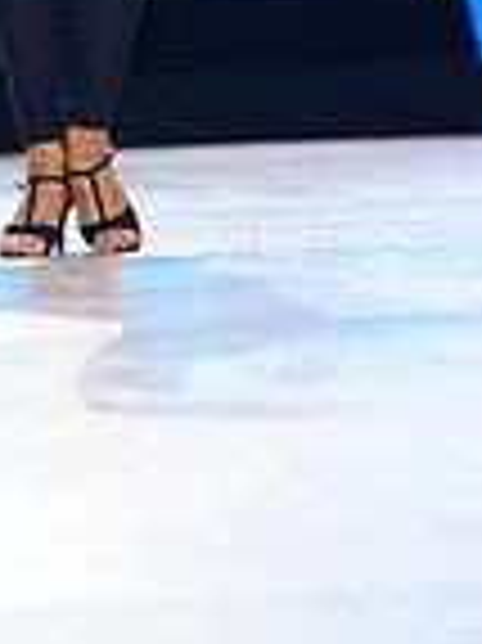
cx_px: 417
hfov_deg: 3.7
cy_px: -419
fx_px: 7419
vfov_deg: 4.9
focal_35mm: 399
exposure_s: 1/500
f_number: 2.8
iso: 2000
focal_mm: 102
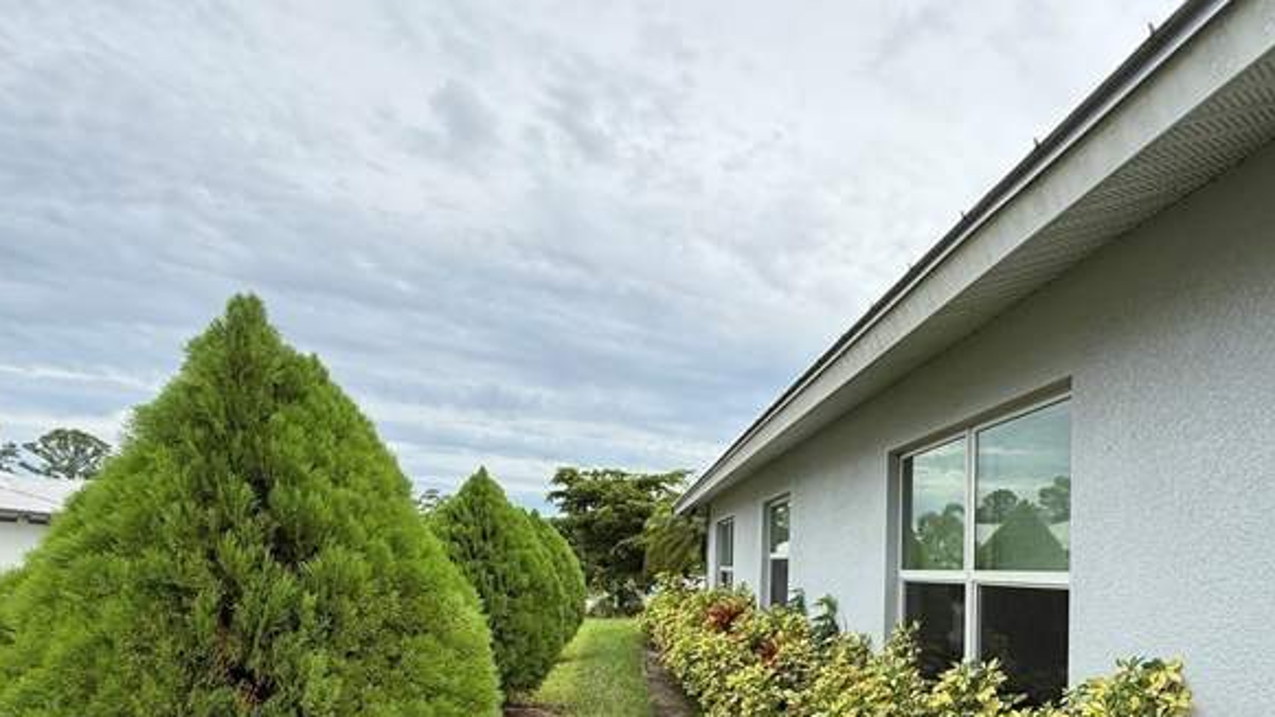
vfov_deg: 51.0
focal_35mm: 21
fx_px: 710
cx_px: 858
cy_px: 553
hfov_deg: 80.8
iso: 50
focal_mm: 2.22
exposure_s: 1/1050
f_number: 2.2
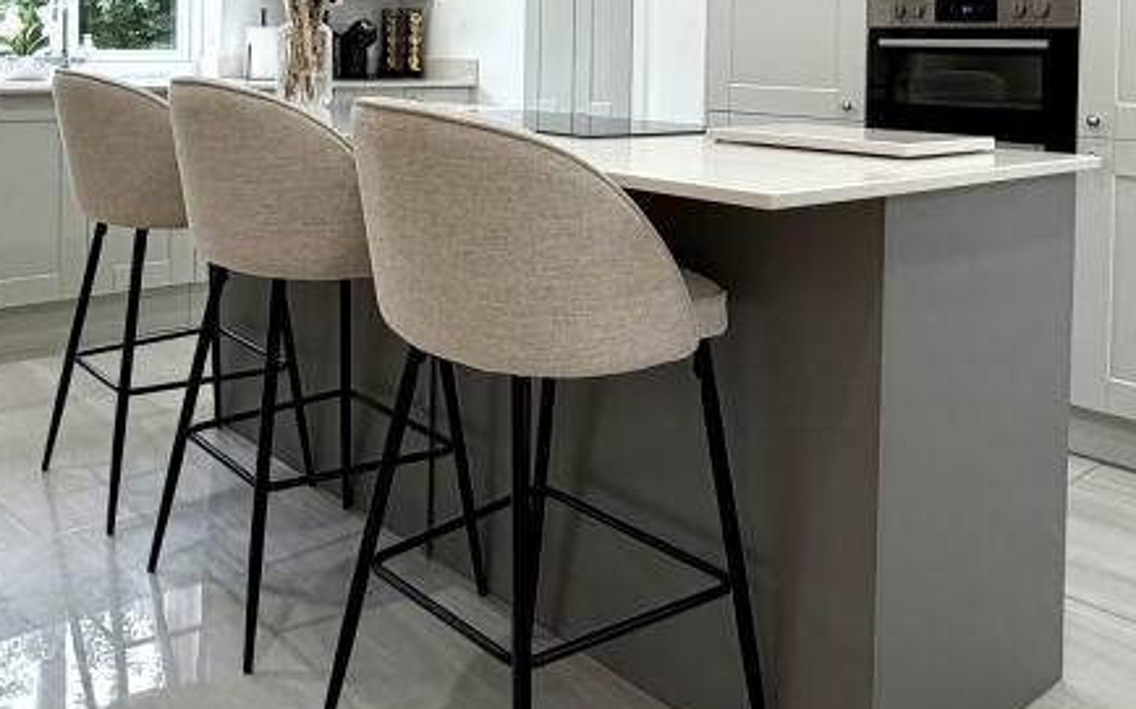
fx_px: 1083
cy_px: 71
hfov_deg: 55.0
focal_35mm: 35
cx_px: 466
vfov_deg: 34.3
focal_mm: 2.22
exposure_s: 1/100
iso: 80
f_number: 2.2
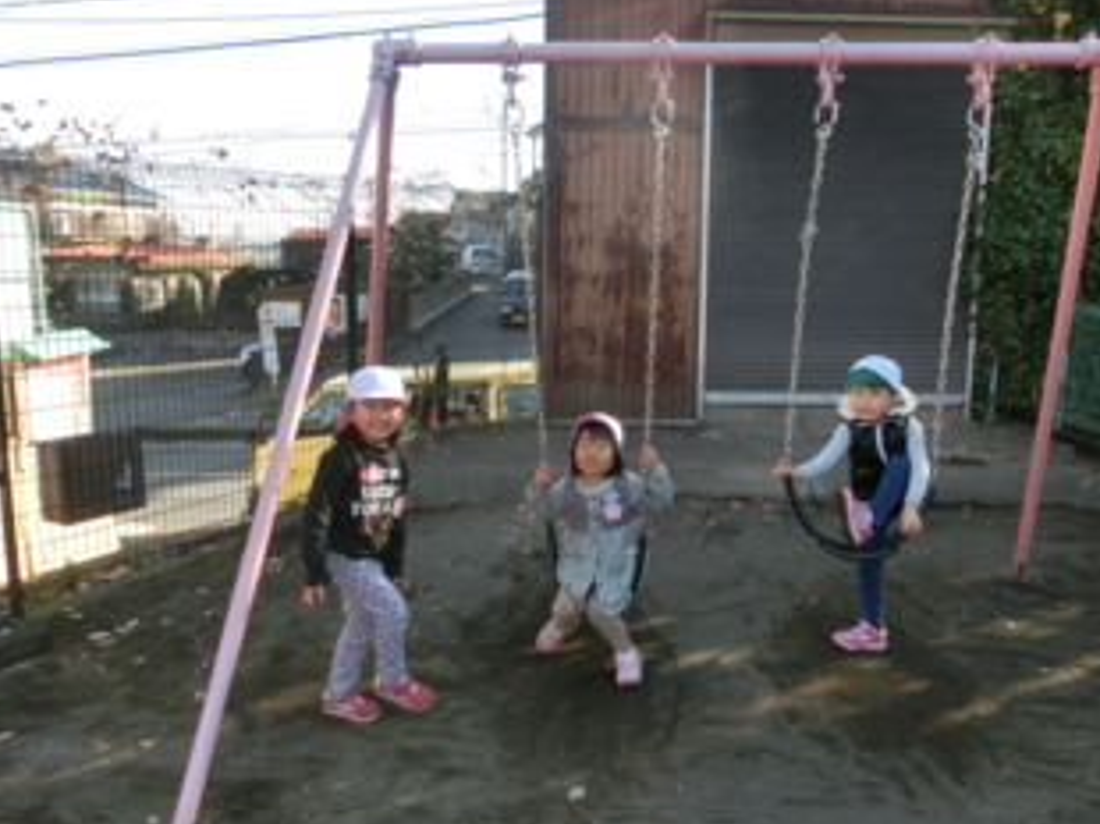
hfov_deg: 58.4
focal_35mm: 31
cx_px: 536
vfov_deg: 45.4
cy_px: 433
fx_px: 984
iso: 80
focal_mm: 4.24
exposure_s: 1/320
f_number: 3
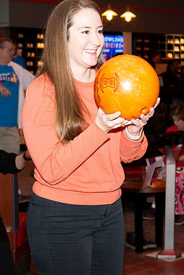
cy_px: 120
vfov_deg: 23.6
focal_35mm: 86
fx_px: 658
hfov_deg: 15.9
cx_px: 116
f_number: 5.6
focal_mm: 50
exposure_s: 1/100
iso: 2000
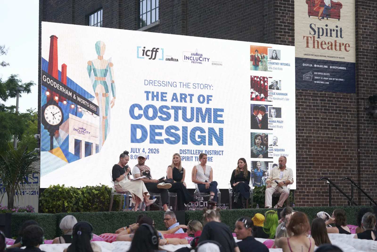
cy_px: 126
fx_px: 775
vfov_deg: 18.4
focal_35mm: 74
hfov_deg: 27.3
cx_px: 188
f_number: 3.5
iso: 100
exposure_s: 1/80
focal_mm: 74
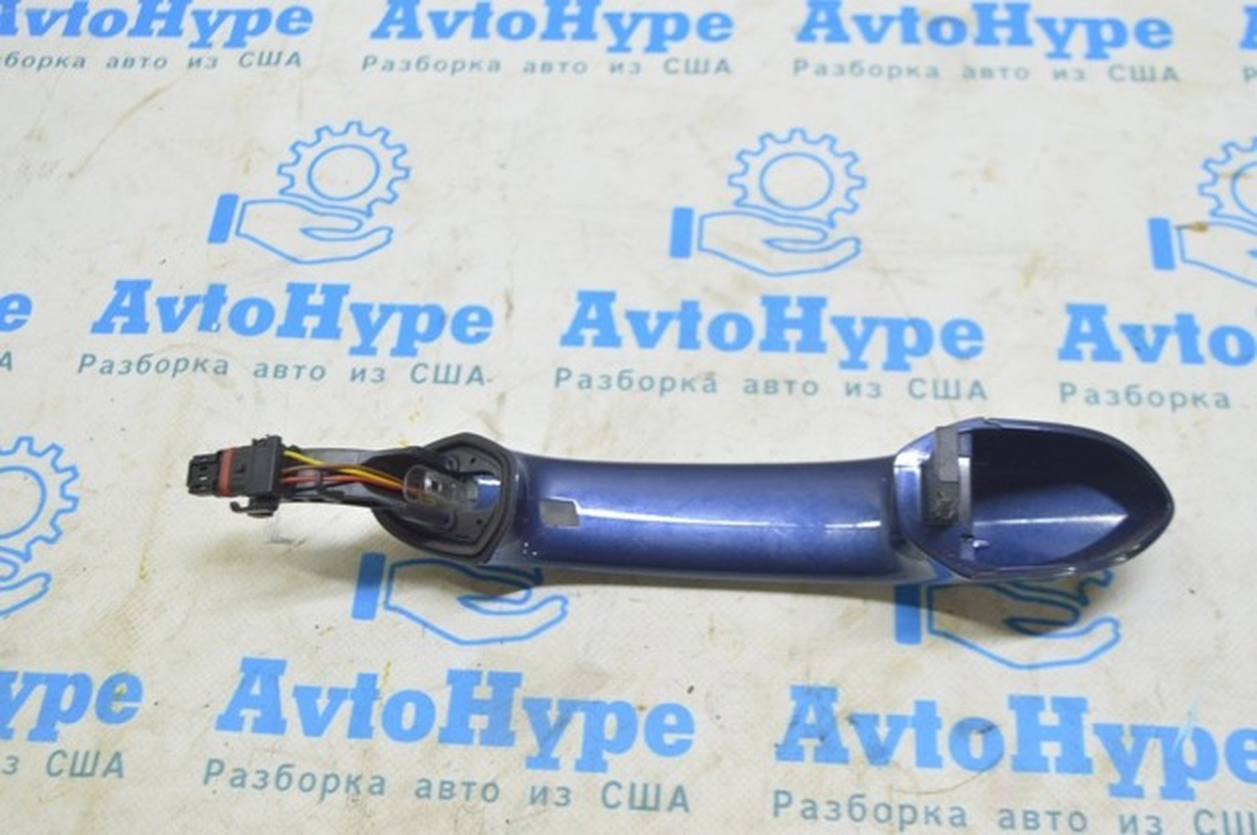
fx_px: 1465
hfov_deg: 46.5
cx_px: 628
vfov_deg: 31.8
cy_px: 418
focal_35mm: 42
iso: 400
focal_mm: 28
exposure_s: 1/20
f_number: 5.6
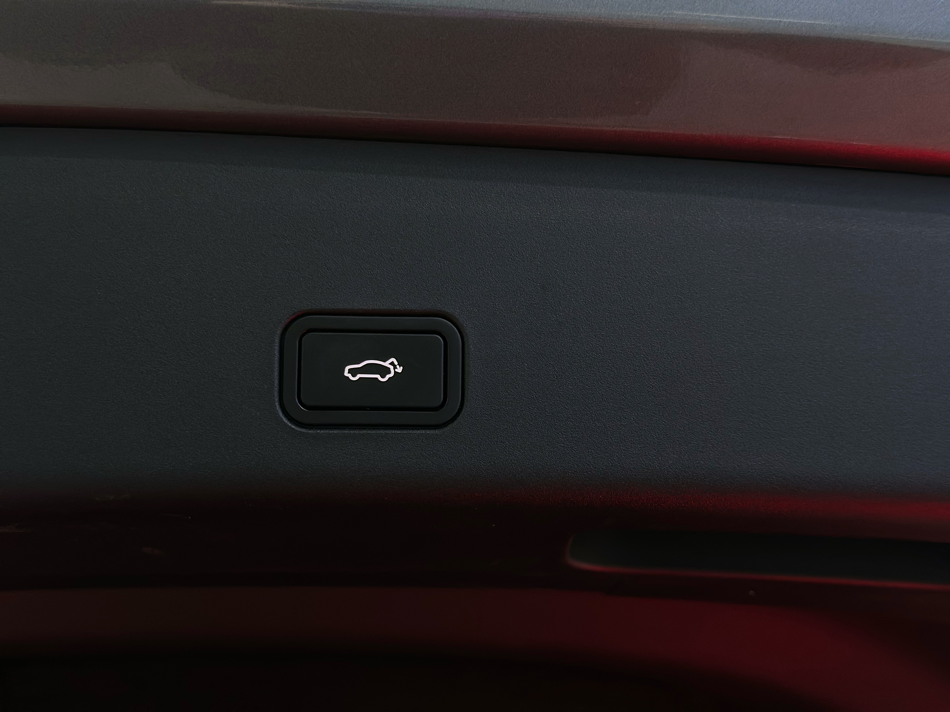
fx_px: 1317
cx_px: 475
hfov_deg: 39.7
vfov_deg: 30.3
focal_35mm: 48
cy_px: 356
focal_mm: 6.86
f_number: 1.78
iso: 400
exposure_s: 1/33
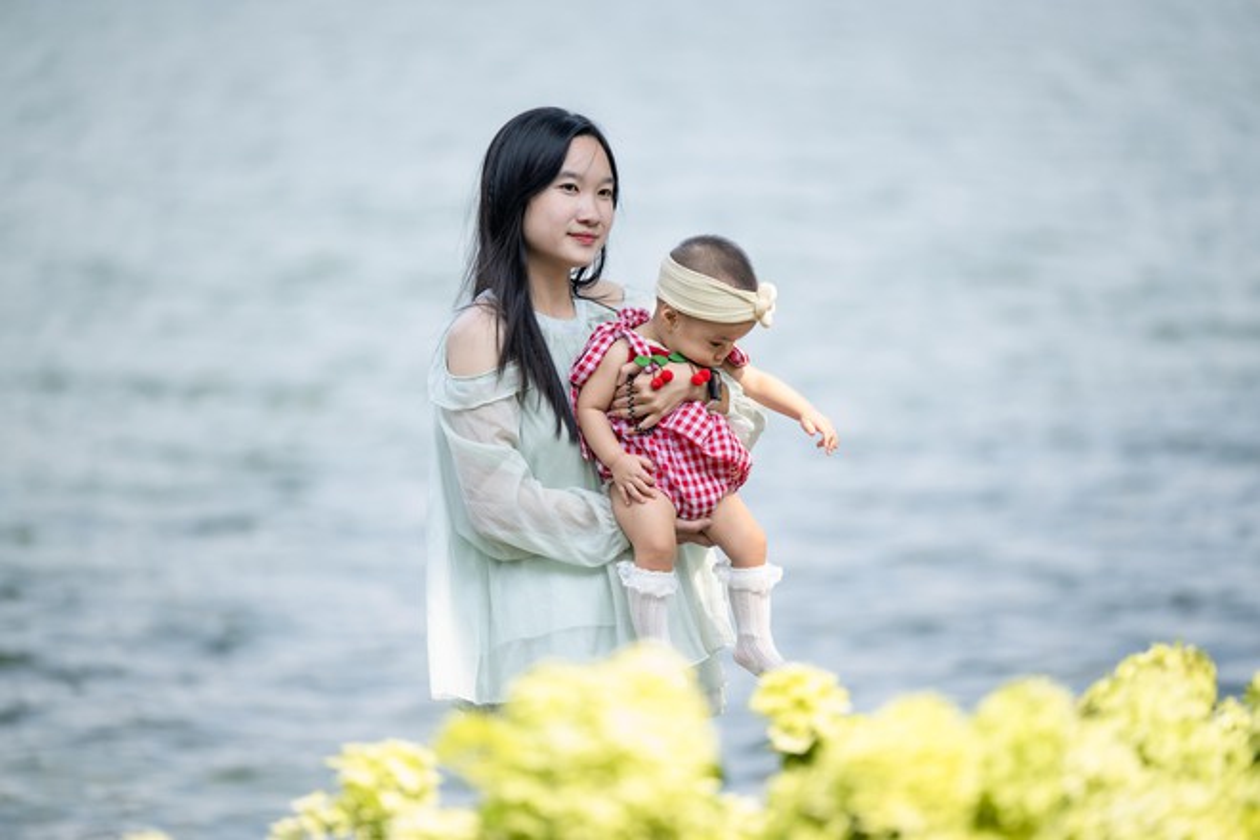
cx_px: 630
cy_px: 420
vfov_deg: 6.9
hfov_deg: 10.3
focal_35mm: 200
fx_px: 6999
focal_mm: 200
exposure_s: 1/1250
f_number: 2.8
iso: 320
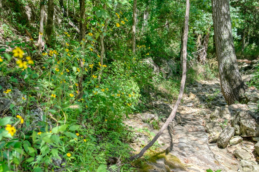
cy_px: 81
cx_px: 125
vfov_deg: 30.5
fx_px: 316
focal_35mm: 44
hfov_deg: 44.5
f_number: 4
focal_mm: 40
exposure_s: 1/60
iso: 320
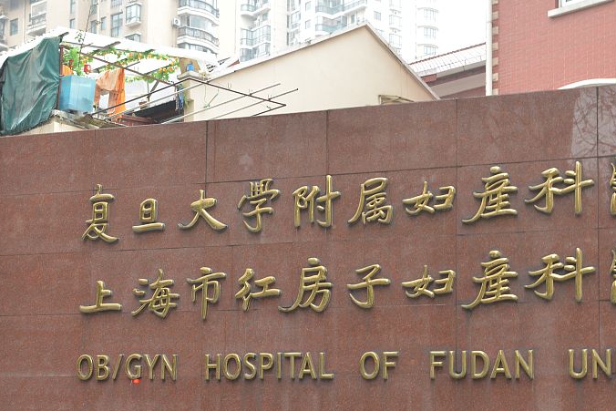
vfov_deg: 19.0
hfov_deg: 28.4
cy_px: 321
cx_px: 344
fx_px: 1215
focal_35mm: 71
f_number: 6.3
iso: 400
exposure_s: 1/10
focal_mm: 40
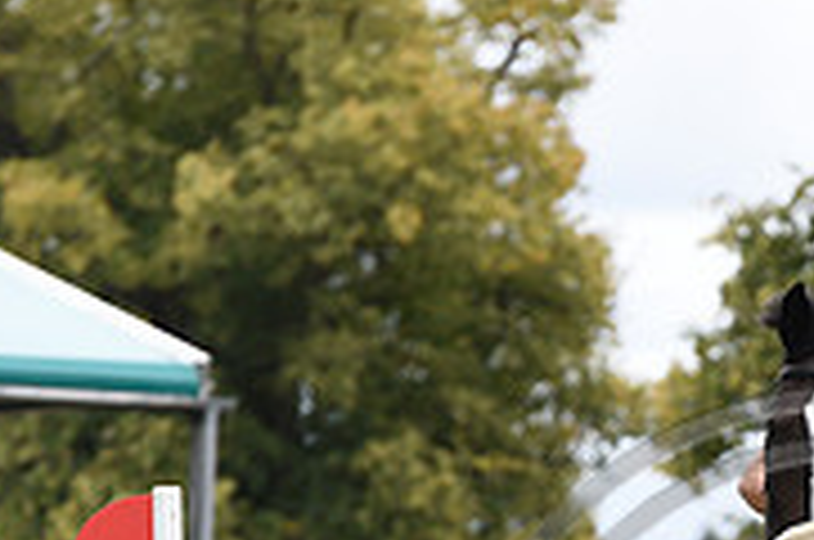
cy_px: 778
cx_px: 877
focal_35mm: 594
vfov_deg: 2.3
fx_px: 13407
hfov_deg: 3.5
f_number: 5.6
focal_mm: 185
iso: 640
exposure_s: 1/1250
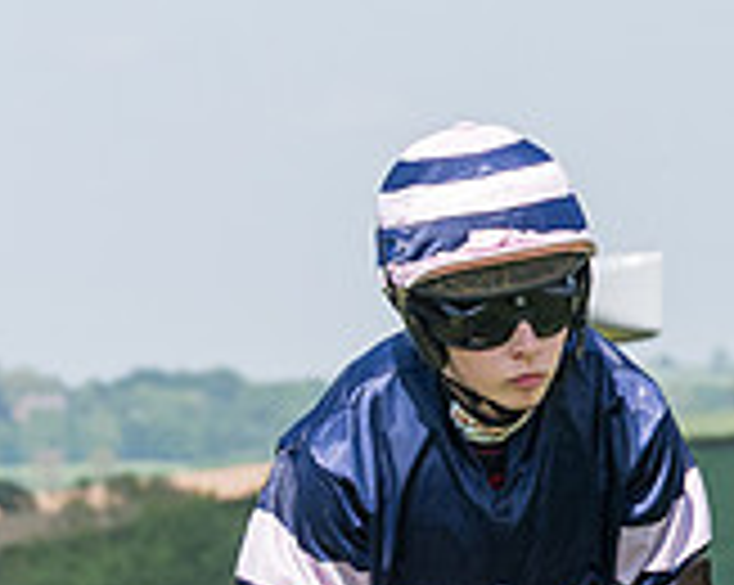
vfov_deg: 3.0
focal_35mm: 507
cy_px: 734
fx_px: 11001
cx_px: 753
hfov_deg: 3.8
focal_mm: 70
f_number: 5
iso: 200
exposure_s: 1/1250
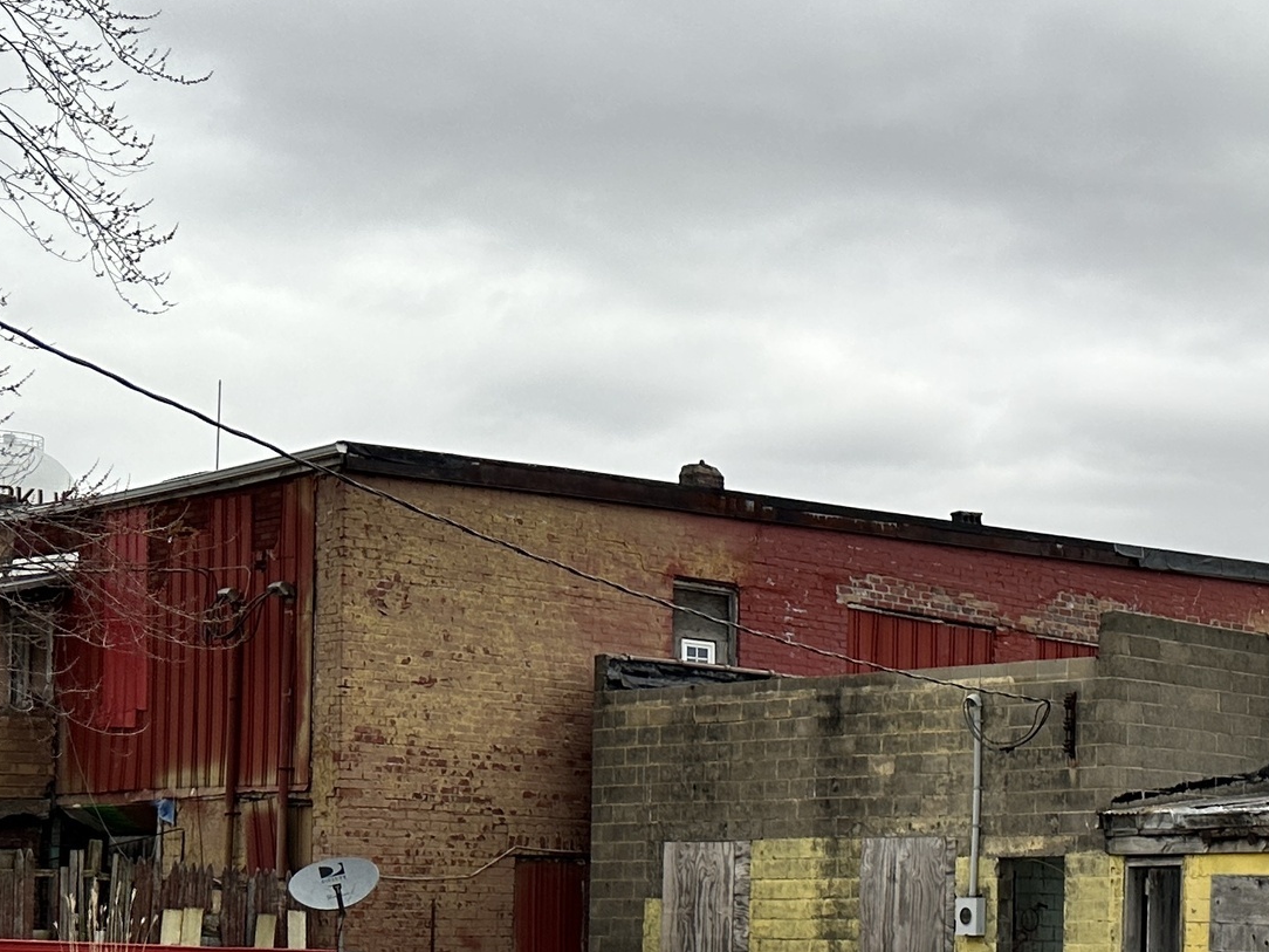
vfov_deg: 21.0
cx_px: 1568
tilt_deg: +1.2
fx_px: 2493
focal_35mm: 68
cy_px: 900
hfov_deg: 25.3
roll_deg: -1.1
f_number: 1.78
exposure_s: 1/3472
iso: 80
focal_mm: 6.86
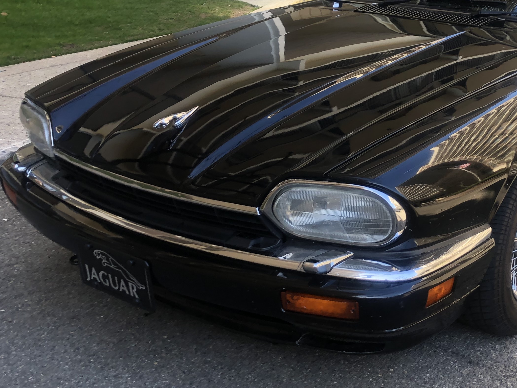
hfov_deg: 34.6
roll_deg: -0.1
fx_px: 806
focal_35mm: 54
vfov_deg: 26.8
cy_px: 115
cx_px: 403
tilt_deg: -16.0
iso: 20
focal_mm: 3.99
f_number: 1.8
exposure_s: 1/134
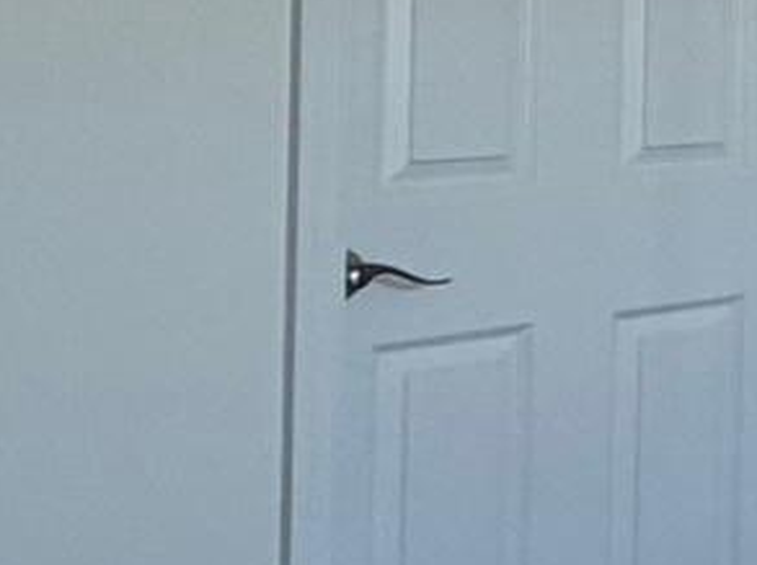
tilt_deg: -0.9
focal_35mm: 98
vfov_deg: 14.8
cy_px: 21
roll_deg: -1.1
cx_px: 2212
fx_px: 2140
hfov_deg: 11.7
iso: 80
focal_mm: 2.22
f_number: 2.2
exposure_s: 1/120
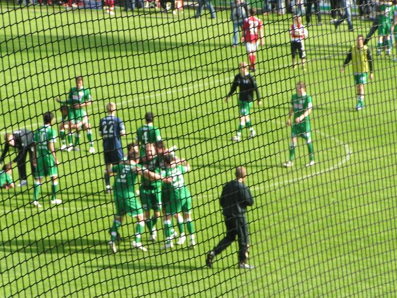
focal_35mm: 253
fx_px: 2901
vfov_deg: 5.9
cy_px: 132
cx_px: 179
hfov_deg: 7.8
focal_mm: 33
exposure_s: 1/200
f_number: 4.5
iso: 50
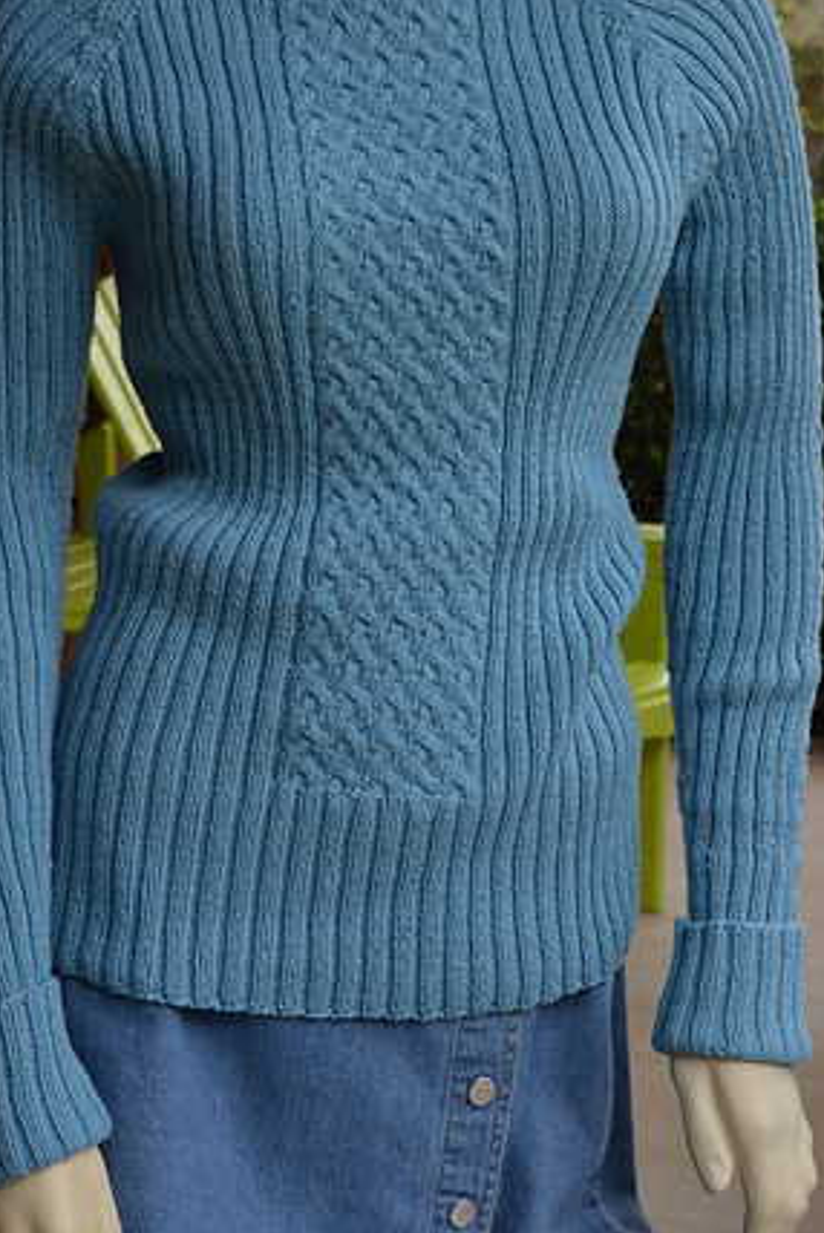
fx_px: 2913
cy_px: 383
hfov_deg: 16.1
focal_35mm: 85
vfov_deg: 23.8
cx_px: 409
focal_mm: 38
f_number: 7.1
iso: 200
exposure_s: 1/200
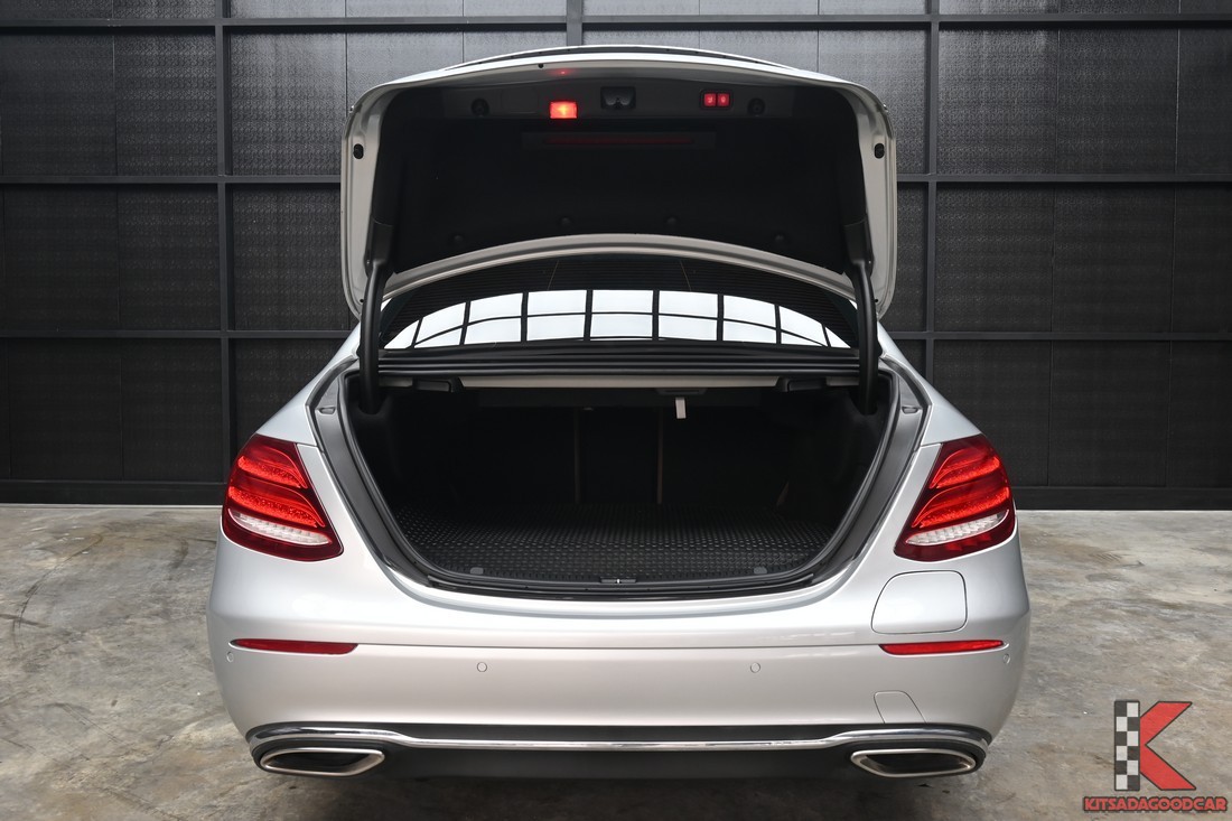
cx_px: 616
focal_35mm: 32
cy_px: 410
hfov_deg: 58.7
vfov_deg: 41.1
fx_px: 1095
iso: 200
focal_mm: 21.5
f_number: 6.7
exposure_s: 1/60
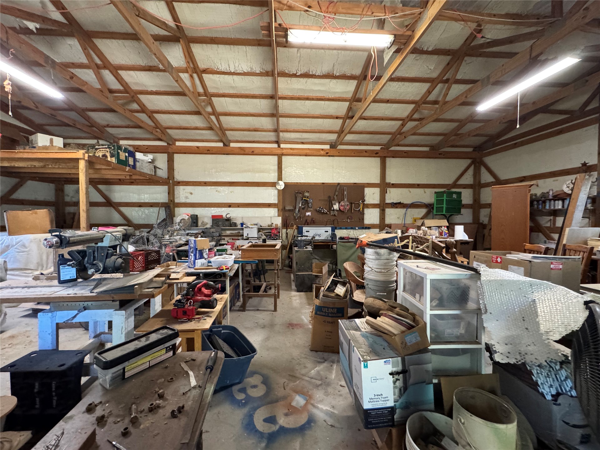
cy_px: 225
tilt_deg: -2.8
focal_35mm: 14
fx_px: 243
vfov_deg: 85.7
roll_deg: +0.0
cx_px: 300
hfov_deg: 102.1
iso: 640
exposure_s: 1/60
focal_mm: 2.22
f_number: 2.2
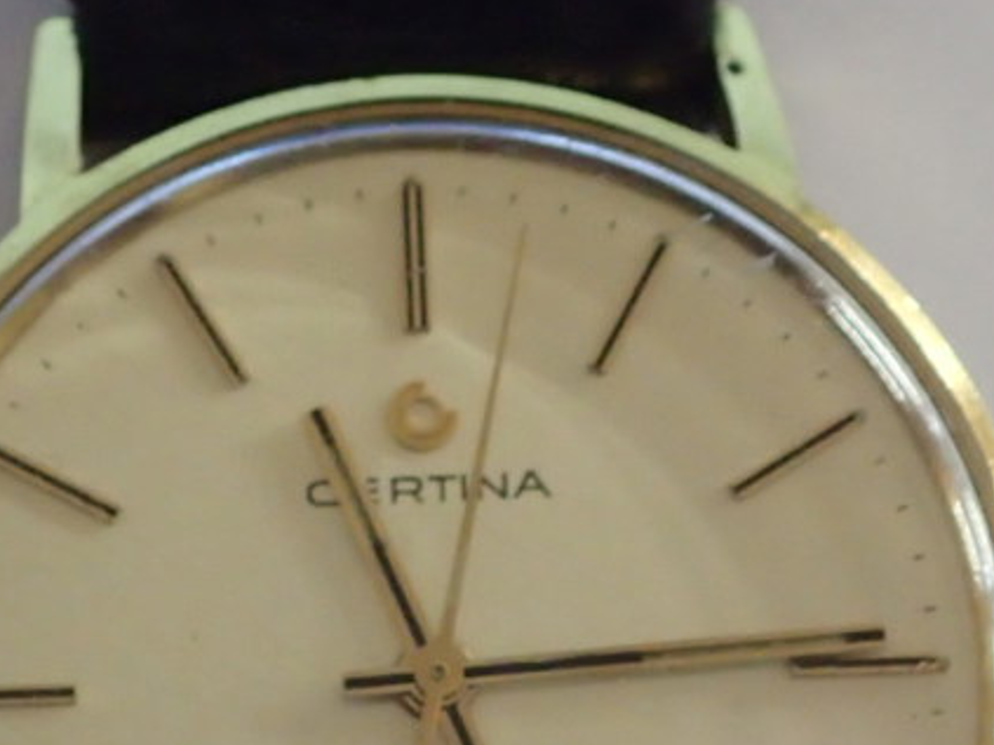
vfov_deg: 7.8
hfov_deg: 10.5
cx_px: 428
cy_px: 665
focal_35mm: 189
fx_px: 5426
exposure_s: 1/25
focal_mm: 18
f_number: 4.9
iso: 1600
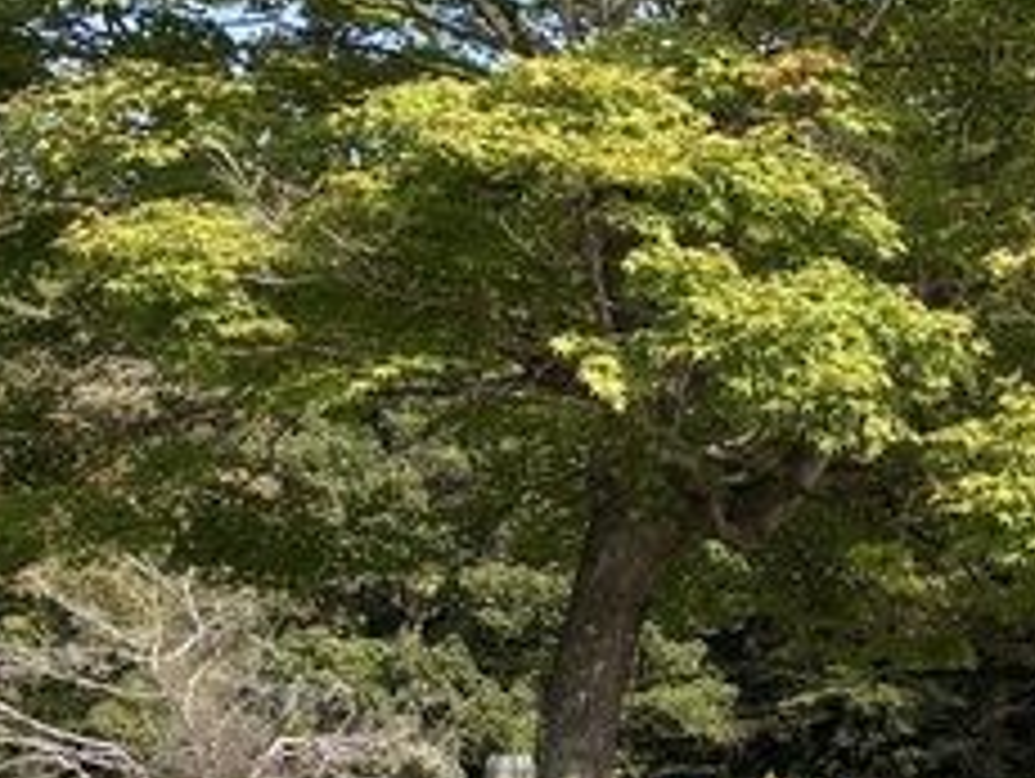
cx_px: 1028
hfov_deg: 20.6
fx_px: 2754
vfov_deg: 15.8
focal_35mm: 92
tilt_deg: +15.3
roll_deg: +1.2
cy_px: -11
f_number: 1.6
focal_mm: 5.96
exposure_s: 1/1233
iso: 50
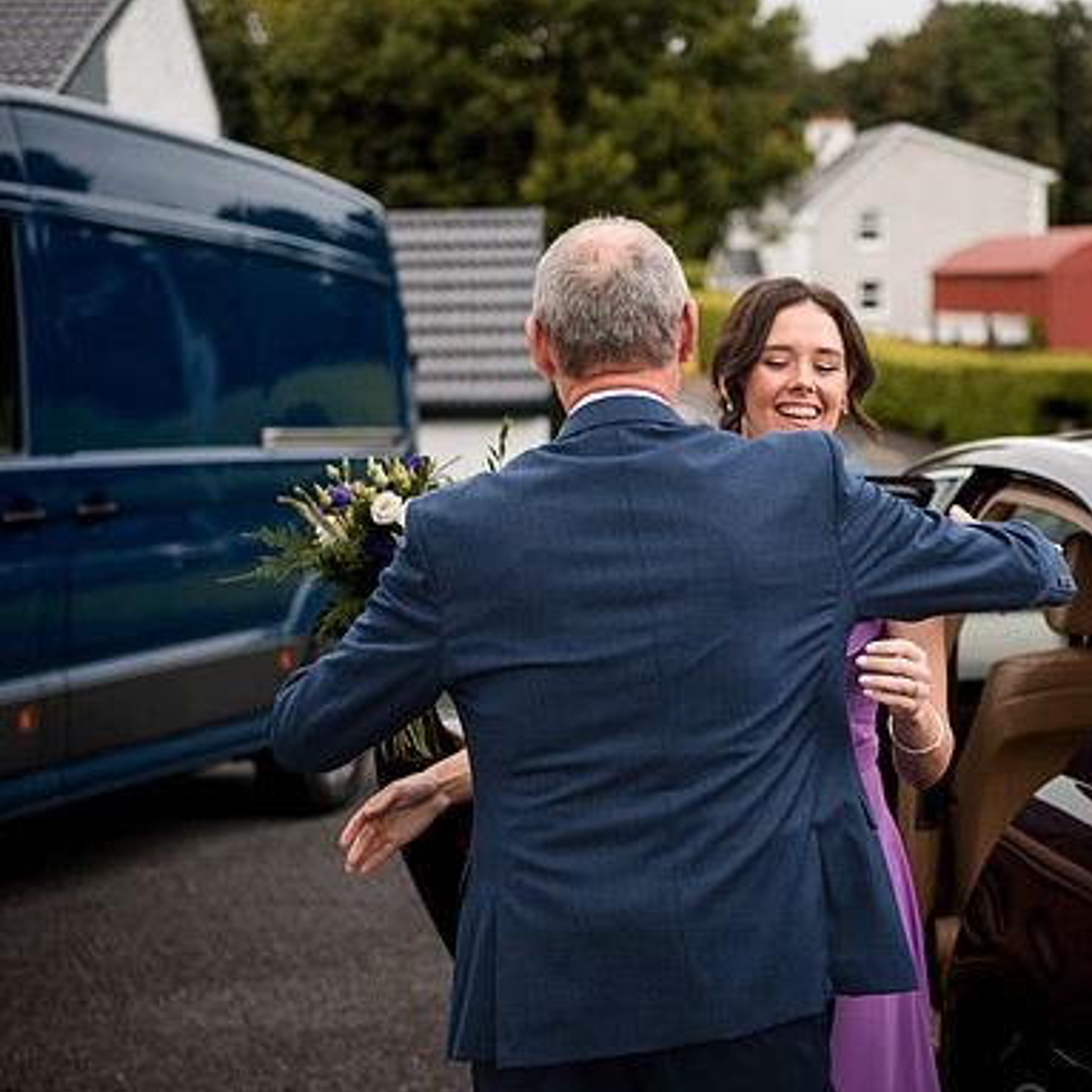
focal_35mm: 67
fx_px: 2391
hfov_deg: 25.5
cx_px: 781
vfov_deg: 25.7
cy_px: 549
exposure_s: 1/1250
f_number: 1.8
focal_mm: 35
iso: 100
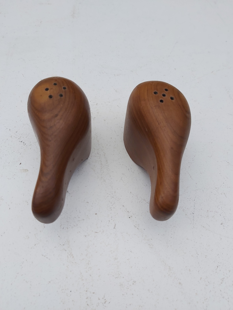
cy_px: 155
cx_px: 116
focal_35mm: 26
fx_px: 233
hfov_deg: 53.1
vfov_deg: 67.3
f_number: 1.7
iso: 64
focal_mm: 3.92
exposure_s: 1/1185
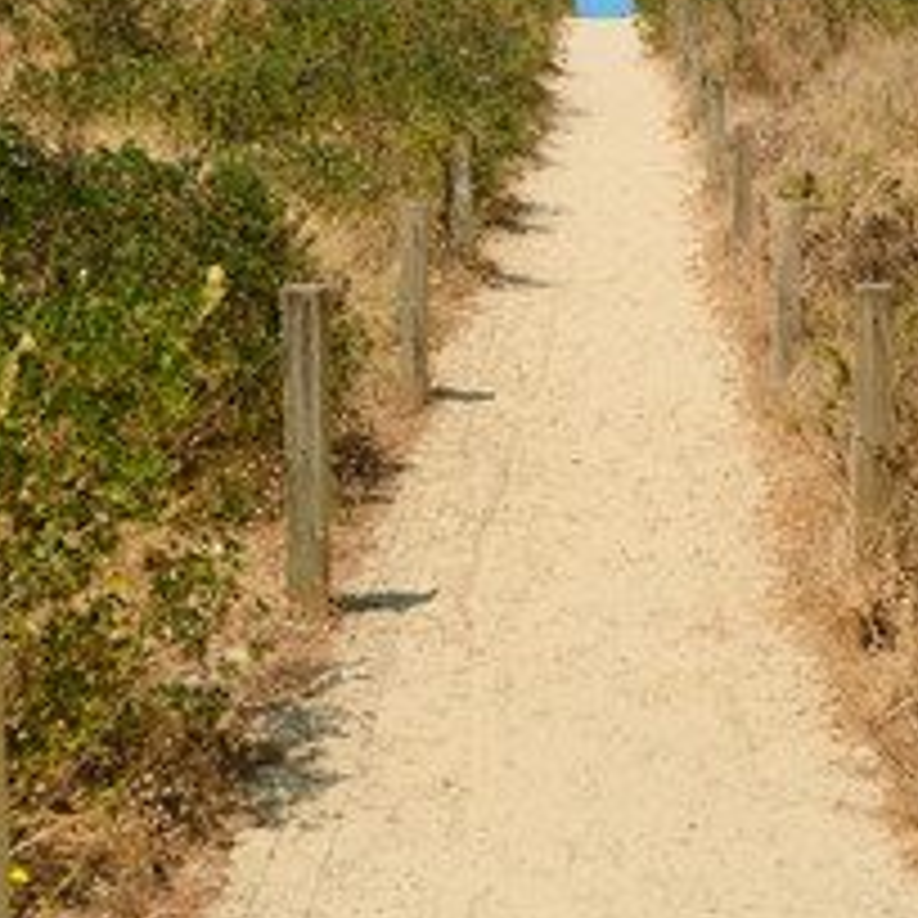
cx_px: 601
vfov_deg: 23.3
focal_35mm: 73
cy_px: 189
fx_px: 2190
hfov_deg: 23.6
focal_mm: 23.3
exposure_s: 1/60
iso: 640
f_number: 3.2
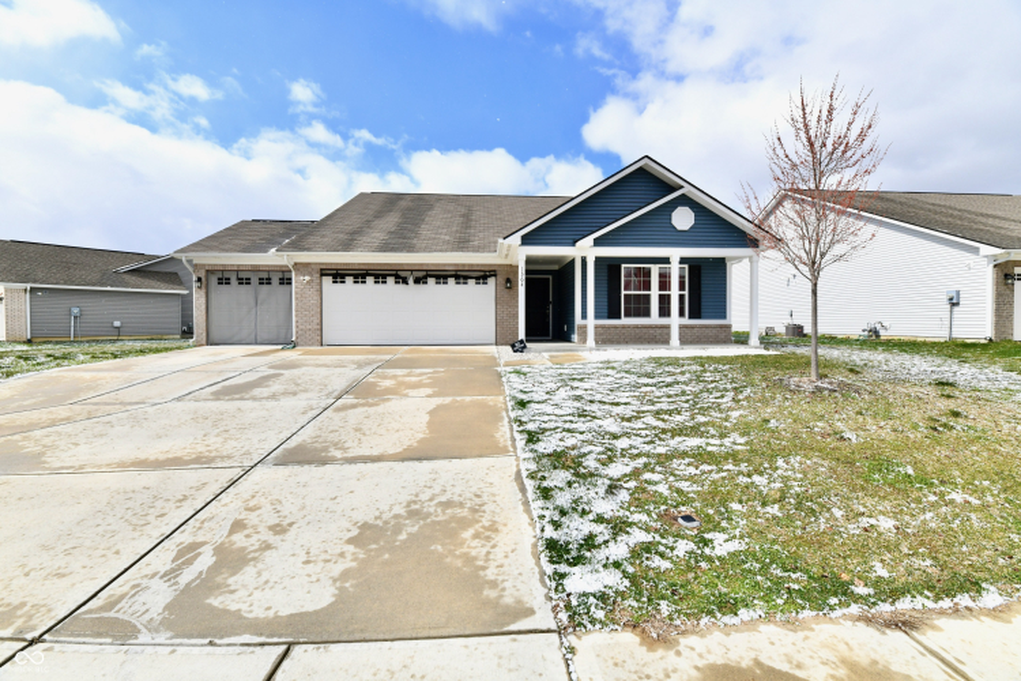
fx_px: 397
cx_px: 510
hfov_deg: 104.3
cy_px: 340
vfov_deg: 81.2
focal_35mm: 14
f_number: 13
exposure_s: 1/640
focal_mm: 14
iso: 640
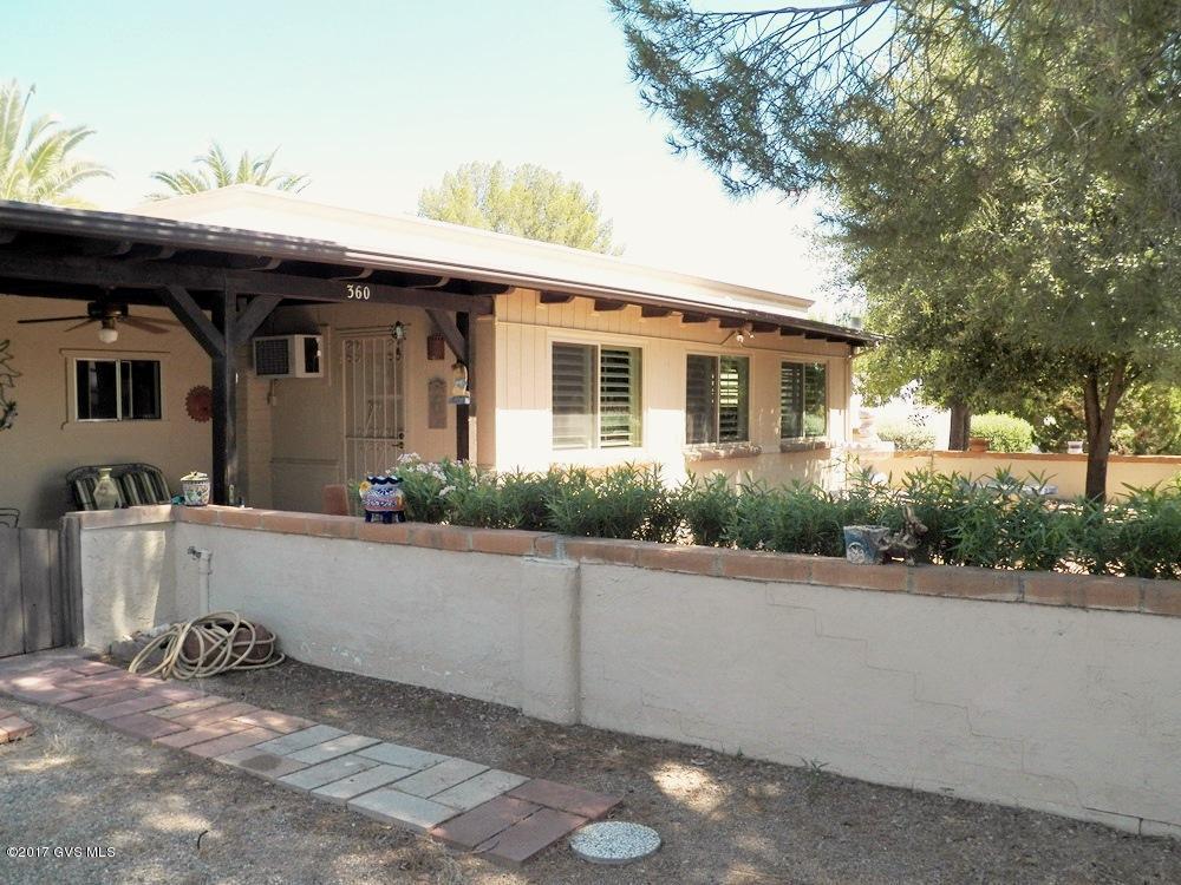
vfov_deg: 45.4
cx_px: 590
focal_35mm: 31
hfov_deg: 58.4
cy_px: 442
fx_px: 1058
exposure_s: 1/400
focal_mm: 5.5
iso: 125
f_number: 4
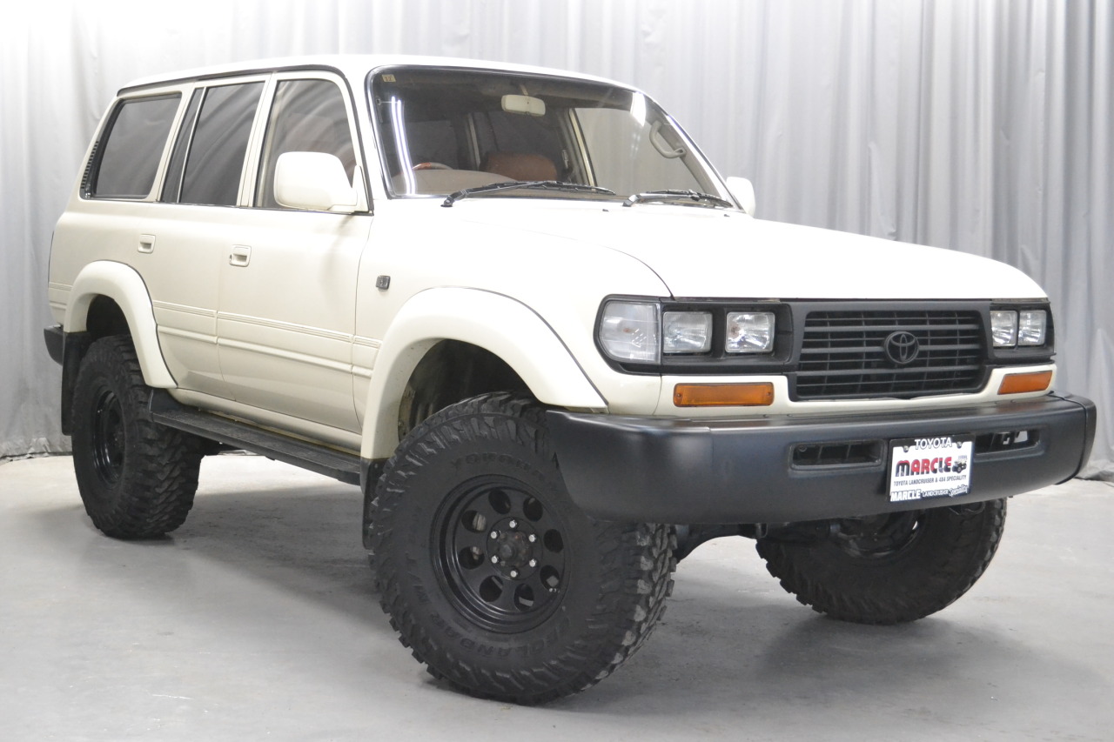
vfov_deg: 26.5
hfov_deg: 38.9
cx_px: 557
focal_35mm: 51
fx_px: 1578
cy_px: 371
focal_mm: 34
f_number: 5
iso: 3200
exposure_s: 1/50
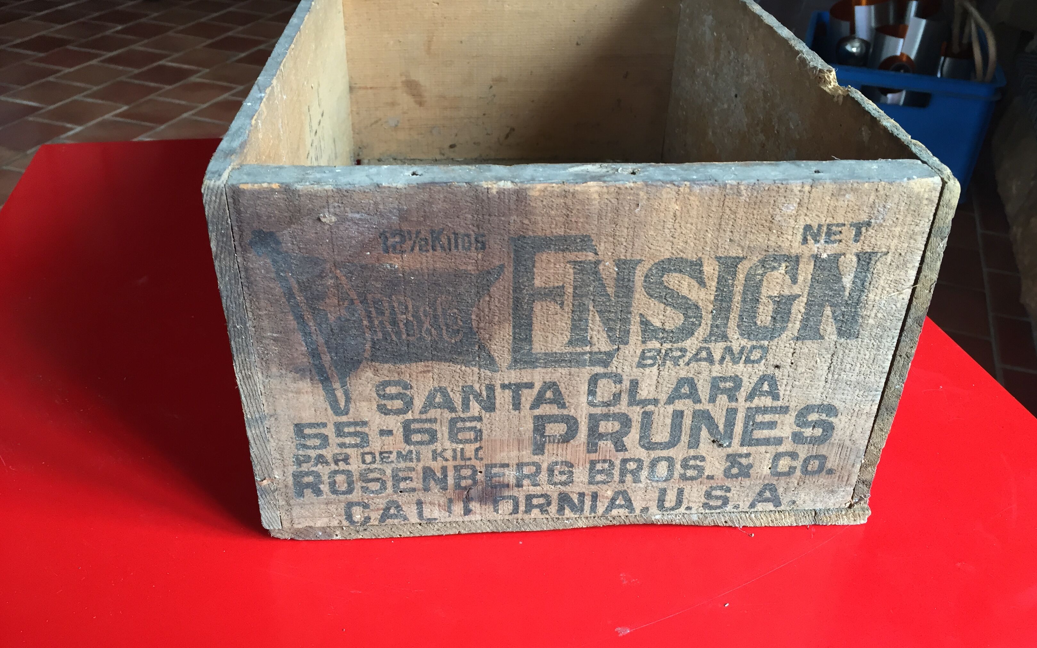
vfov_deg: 40.6
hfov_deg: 61.2
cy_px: 320
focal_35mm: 31
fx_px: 876
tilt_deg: -33.2
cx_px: 518
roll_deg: -1.7
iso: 80
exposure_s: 1/33
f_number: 2.2
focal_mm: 4.15
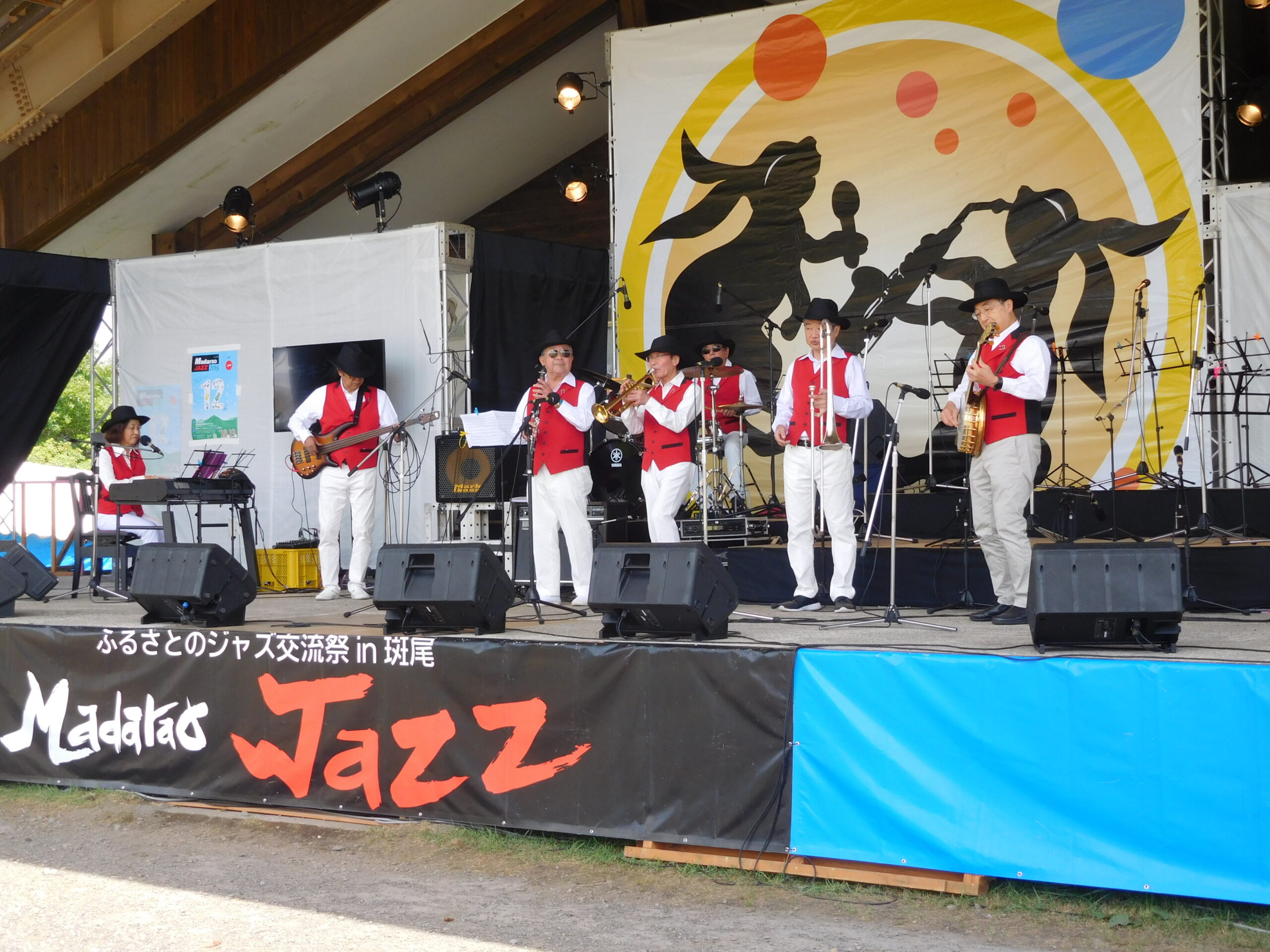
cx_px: 635
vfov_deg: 26.6
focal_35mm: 55
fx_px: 2018
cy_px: 476
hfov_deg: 34.9
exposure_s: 1/200
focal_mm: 9.8
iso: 125
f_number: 4.2
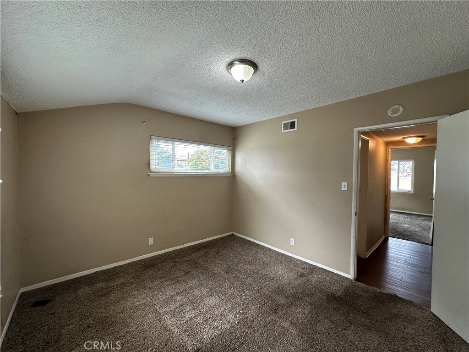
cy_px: 176
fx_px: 190
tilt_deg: -0.4
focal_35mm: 14
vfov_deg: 85.7
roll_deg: -0.5
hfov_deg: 102.1
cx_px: 234
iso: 125
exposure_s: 1/99
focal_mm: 2.22
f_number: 2.2
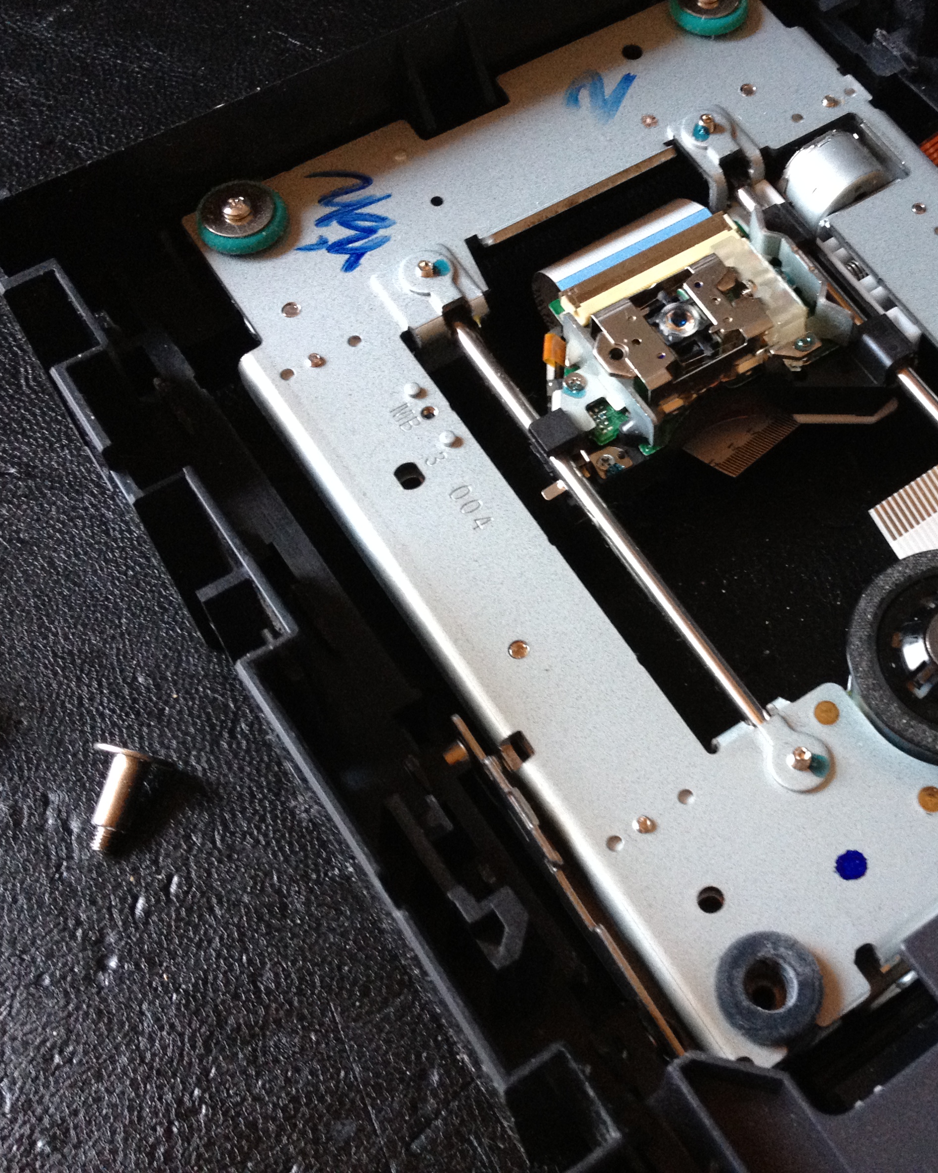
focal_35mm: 47
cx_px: 736
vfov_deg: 39.5
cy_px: 568
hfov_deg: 31.3
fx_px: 1631
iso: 250
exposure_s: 1/20
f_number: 2.4
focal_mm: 4.28
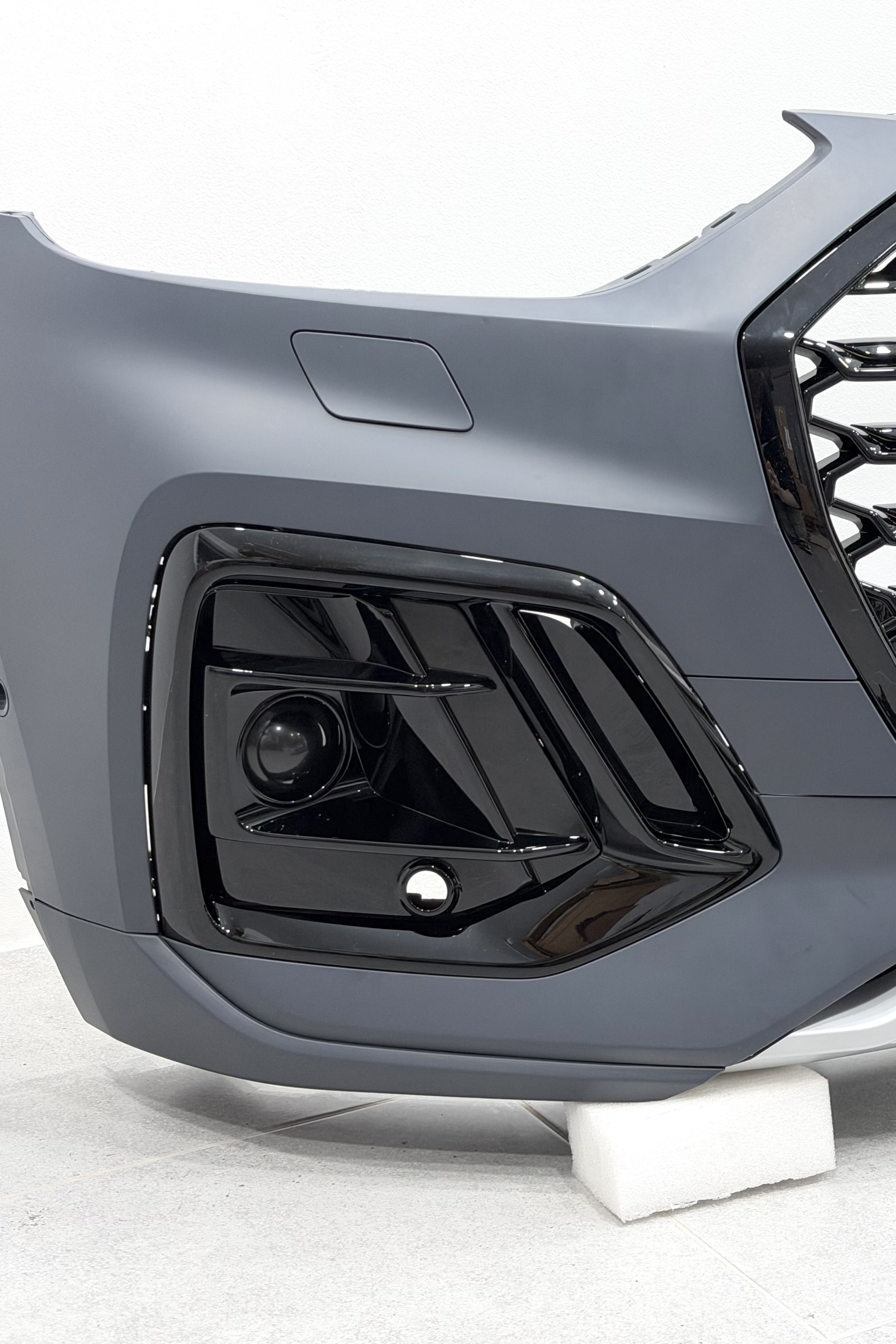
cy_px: 672
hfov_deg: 20.2
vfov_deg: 30.1
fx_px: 2501
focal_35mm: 67
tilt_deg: -15.3
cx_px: 629
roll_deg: +0.8
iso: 64
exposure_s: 1/100
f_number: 1.78
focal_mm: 6.76
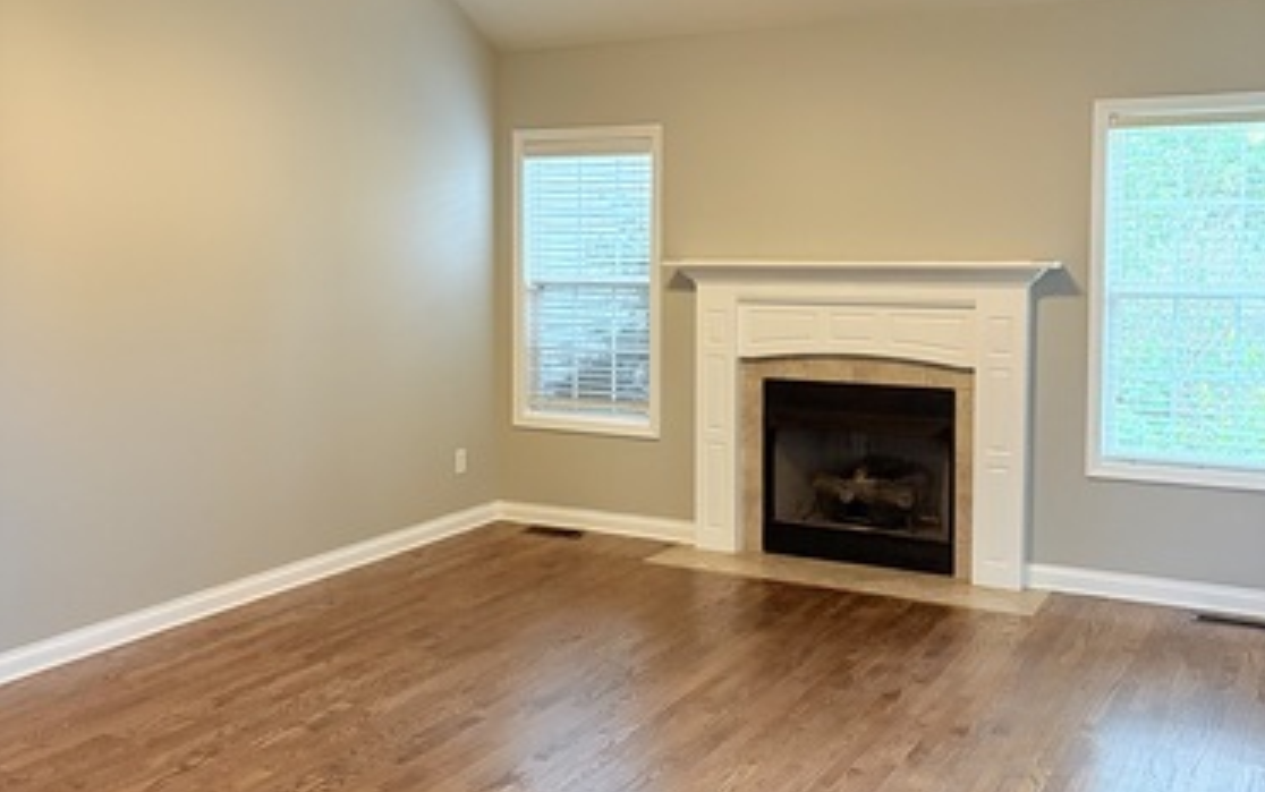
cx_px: 634
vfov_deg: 34.4
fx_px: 1276
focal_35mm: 37
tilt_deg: -2.4
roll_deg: -0.4
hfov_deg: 52.7
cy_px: 313
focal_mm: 5.96
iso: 400
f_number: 1.6
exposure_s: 1/60
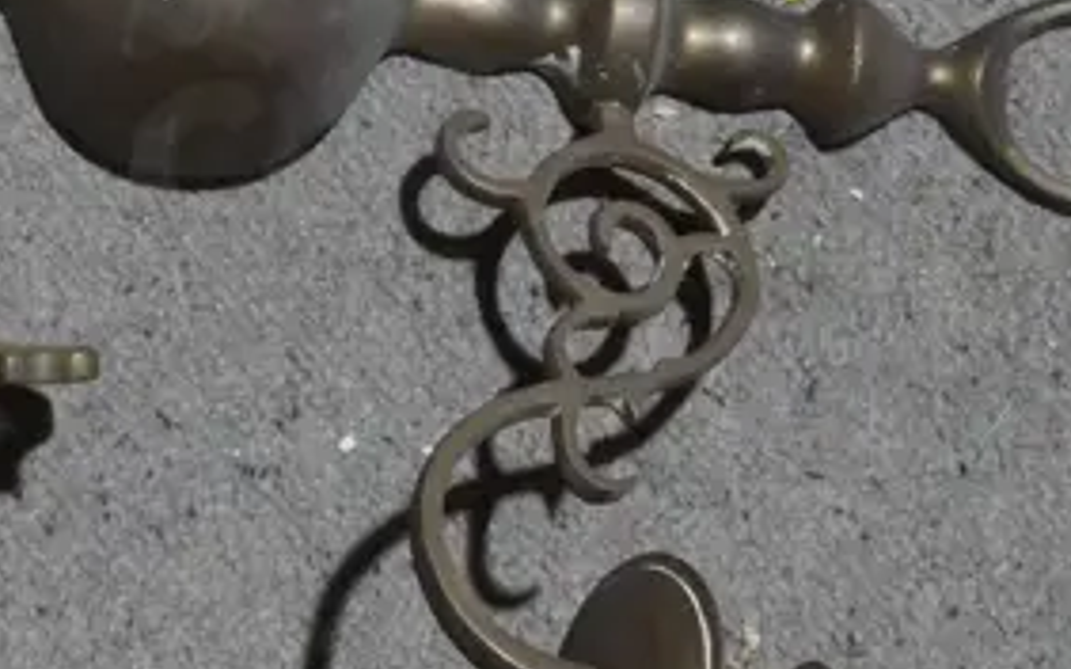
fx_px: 5835
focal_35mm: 200
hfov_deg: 10.4
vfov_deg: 6.6
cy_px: 266
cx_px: 87
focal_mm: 26
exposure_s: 1/60
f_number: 7.1
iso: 1000
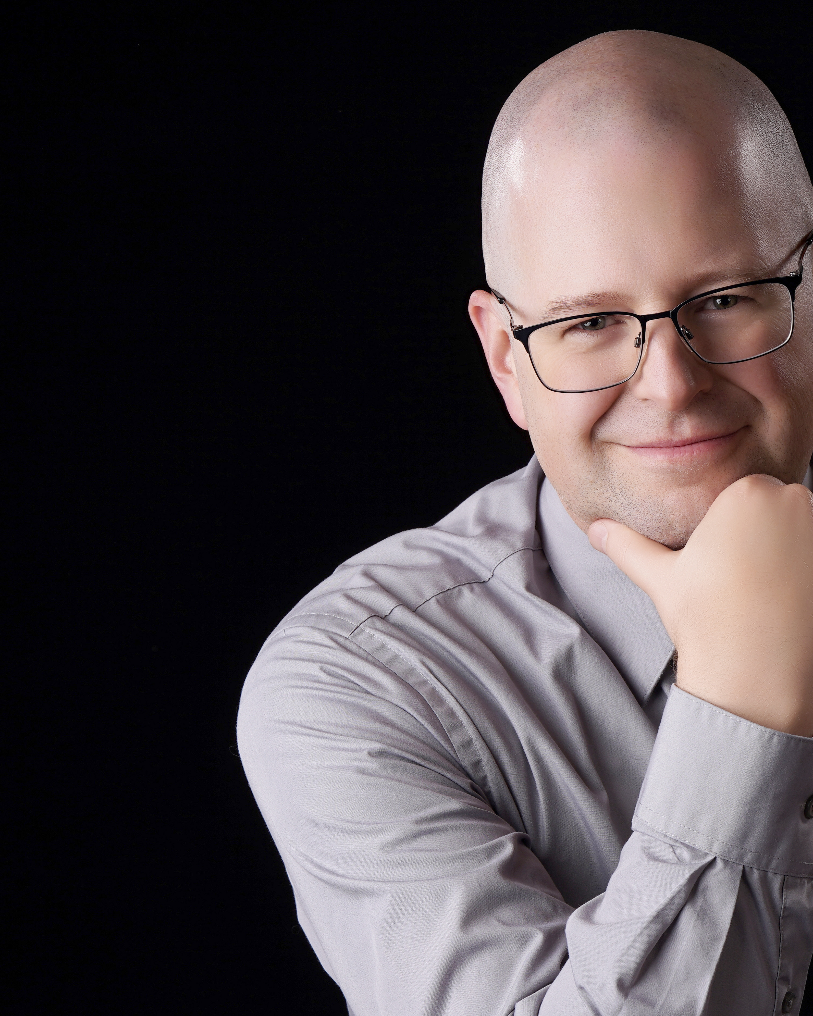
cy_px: 508
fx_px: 5444
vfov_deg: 10.7
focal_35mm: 181
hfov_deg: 8.5
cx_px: 694
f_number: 14
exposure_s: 1/125
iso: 100
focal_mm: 128
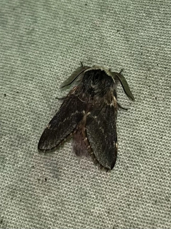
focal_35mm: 26
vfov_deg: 67.3
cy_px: 114
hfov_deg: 53.0
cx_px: 86
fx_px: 171
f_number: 1.6
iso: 32
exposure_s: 1/78
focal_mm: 5.1
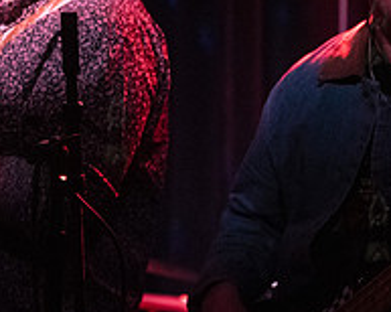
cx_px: 377
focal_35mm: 226
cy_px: 29
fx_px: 2613
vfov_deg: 6.8
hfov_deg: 8.5
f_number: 2.8
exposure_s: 1/250
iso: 8000
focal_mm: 80
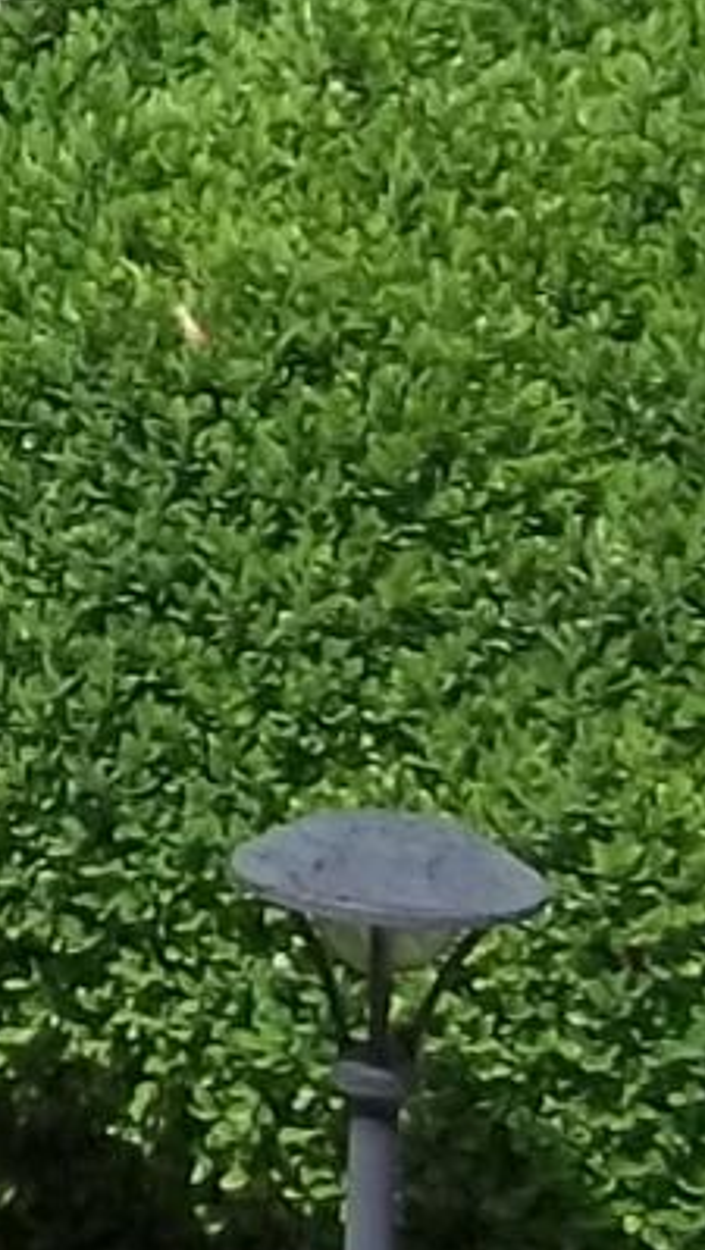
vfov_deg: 8.1
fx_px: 8691
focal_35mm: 262
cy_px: -304
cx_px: -3011
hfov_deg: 4.0
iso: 64
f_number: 2.9
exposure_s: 1/800
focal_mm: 5.7
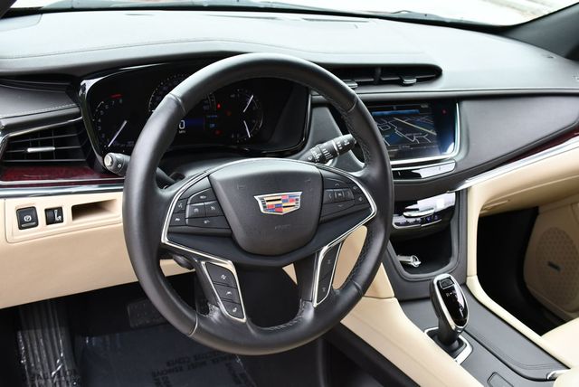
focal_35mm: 40
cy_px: 194
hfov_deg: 48.4
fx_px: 644
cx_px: 290
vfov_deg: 33.5
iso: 400
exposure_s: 1/250
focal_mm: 20
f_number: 5.6
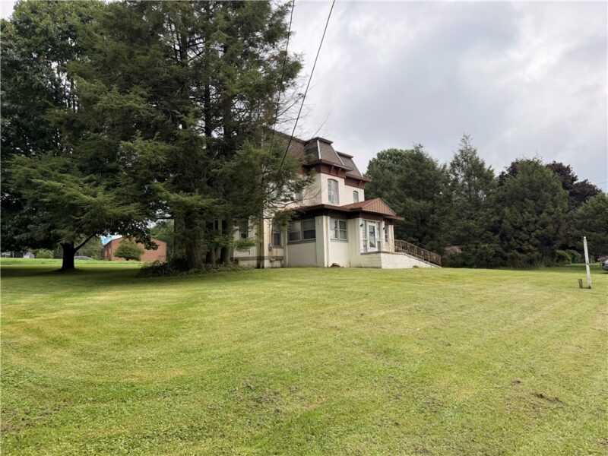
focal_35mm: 24
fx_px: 422
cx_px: 304
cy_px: 228
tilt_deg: +8.3
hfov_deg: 71.6
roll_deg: +1.4
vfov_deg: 56.8
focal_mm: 6.76
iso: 100
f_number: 1.78
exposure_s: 1/3759
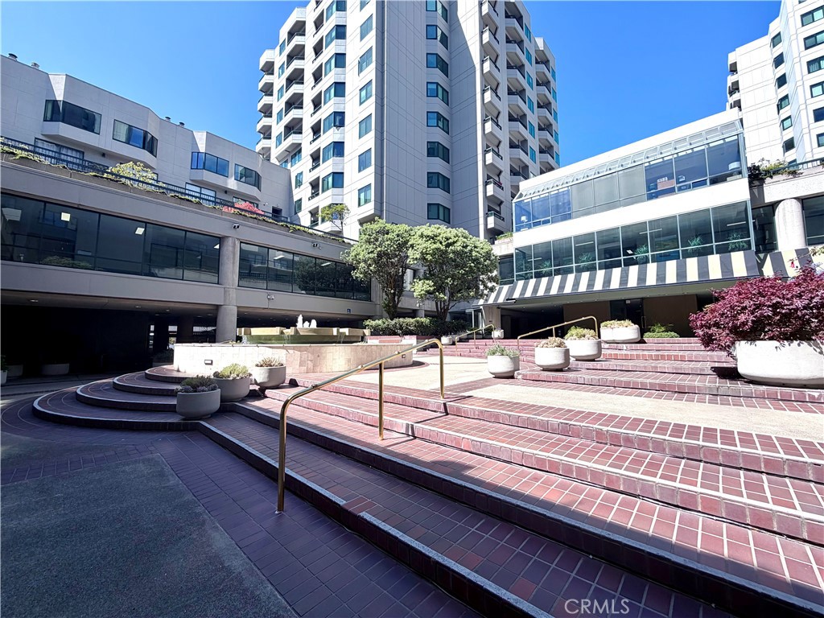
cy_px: 309
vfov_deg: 85.7
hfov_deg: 102.1
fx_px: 333
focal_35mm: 14
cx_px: 412
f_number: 2.2
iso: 40
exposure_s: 1/770
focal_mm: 2.22
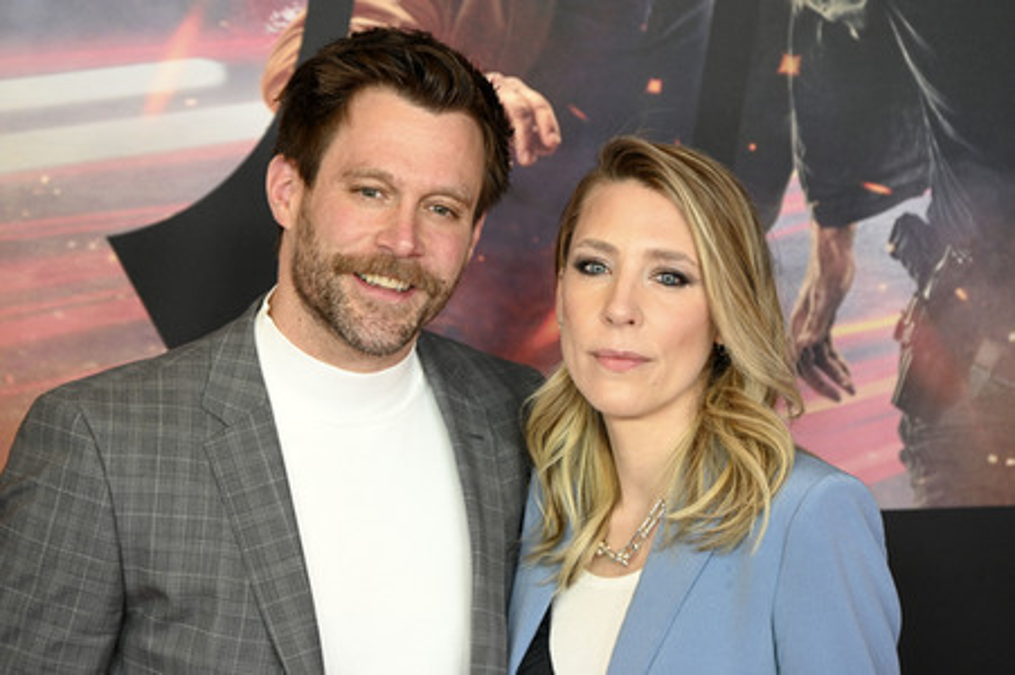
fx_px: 4085
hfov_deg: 14.2
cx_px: 508
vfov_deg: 9.4
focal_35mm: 145
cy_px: 338
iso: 1000
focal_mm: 145
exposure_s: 1/160
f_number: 6.3
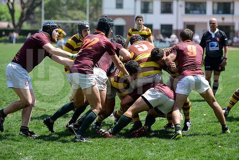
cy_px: 80
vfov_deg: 11.0
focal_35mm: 125
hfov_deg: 16.4
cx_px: 120
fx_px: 830
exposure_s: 1/1000
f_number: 2.8
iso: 250
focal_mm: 125
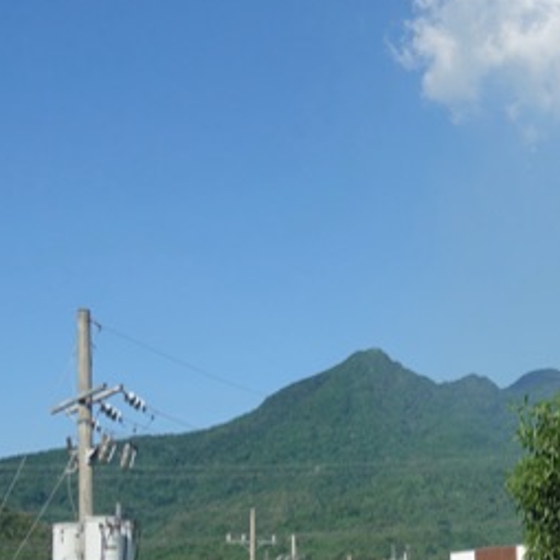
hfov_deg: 25.2
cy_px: 500
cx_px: 593
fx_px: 1171
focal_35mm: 64
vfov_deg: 26.1
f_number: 5.6
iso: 125
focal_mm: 8.8
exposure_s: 1/640
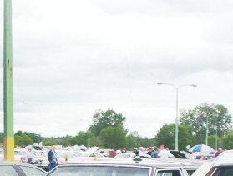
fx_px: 749
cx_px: 193
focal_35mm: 111
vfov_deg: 12.9
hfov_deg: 17.5
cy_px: 241
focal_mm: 4.99
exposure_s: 1/383
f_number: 4.5
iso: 100
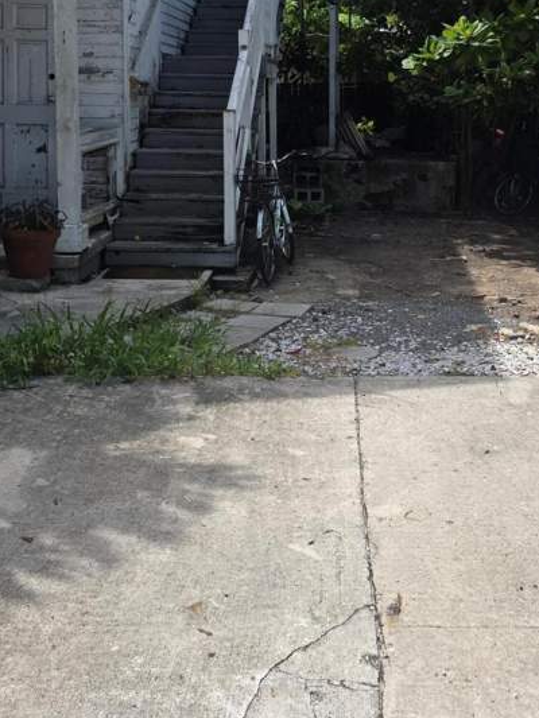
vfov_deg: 39.6
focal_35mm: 46
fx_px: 955
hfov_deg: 31.3
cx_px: 365
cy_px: 145
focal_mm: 6.3
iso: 80
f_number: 1.7
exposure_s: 1/3238
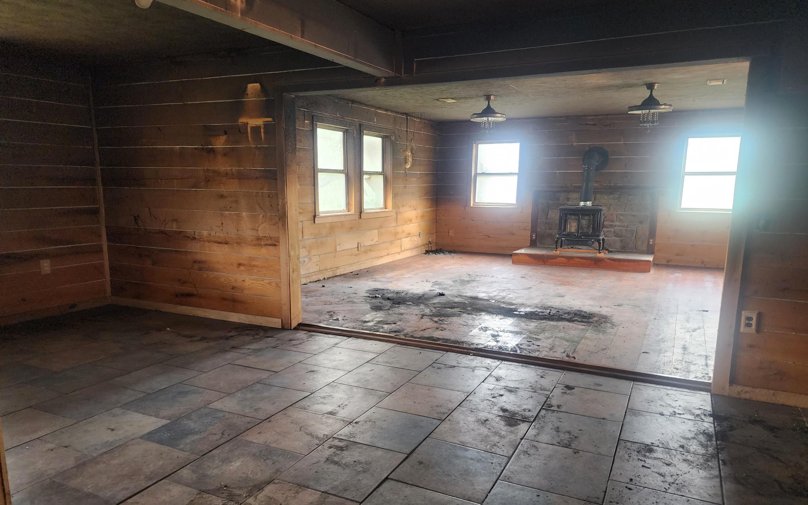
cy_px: 298
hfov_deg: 72.5
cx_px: 411
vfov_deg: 49.0
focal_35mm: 25
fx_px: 550
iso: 500
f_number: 1.8
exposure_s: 1/60
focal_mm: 6.4
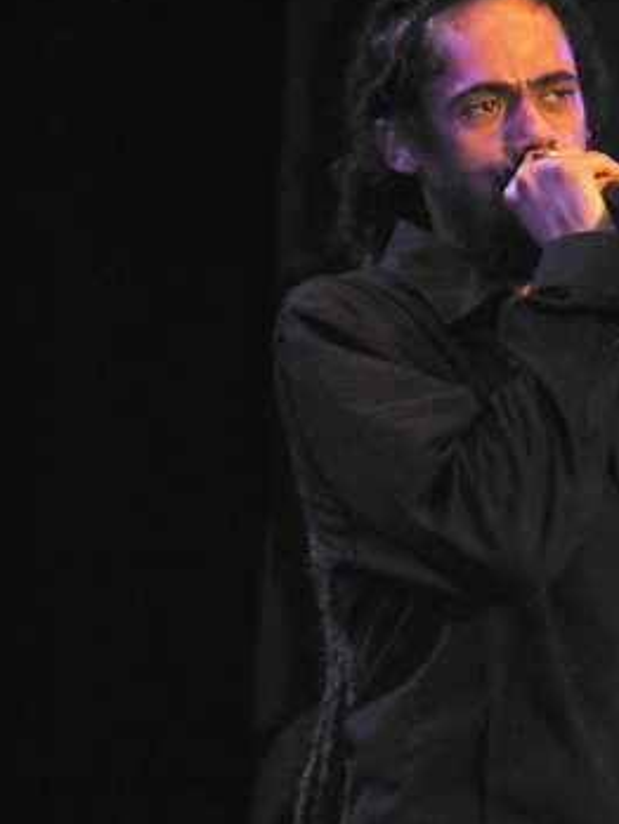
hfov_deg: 4.4
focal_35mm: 341
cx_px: 481
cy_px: 539
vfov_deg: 5.8
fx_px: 8125
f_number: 3.3
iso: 400
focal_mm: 35.9
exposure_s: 1/60
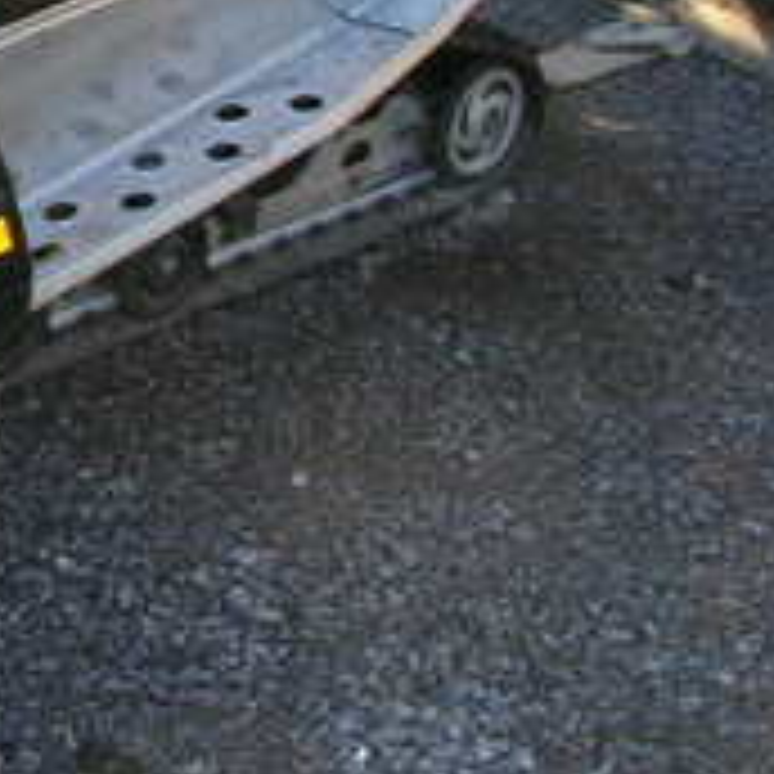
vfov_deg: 17.3
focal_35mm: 98
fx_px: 2479
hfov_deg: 16.3
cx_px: -356
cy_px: 4
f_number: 5.6
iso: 50
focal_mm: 5.8
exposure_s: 1/41.7
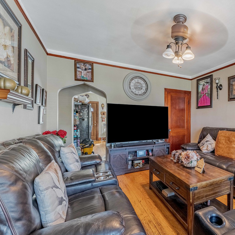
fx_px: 138
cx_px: 177
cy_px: 117
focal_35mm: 18
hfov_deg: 74.8
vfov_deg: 80.7
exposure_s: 1/125
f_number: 7.1
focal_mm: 14
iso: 800
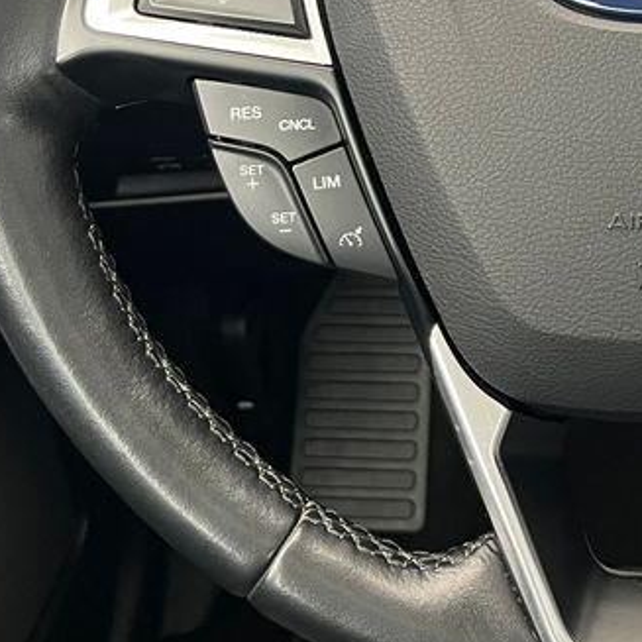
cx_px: 666
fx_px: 1511
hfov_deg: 22.9
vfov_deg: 23.0
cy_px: 0
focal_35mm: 72
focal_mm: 5.1
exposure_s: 1/60
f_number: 1.6
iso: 200
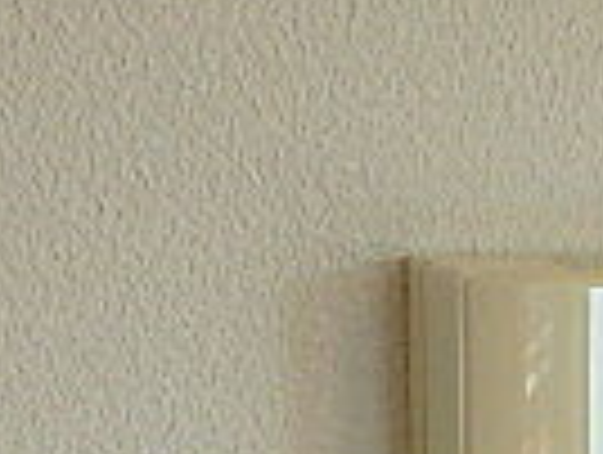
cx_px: 770
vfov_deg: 12.9
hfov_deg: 18.3
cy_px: 912
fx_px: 1745
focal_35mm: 100
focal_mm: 3.7
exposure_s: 1/125
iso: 125
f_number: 3.5
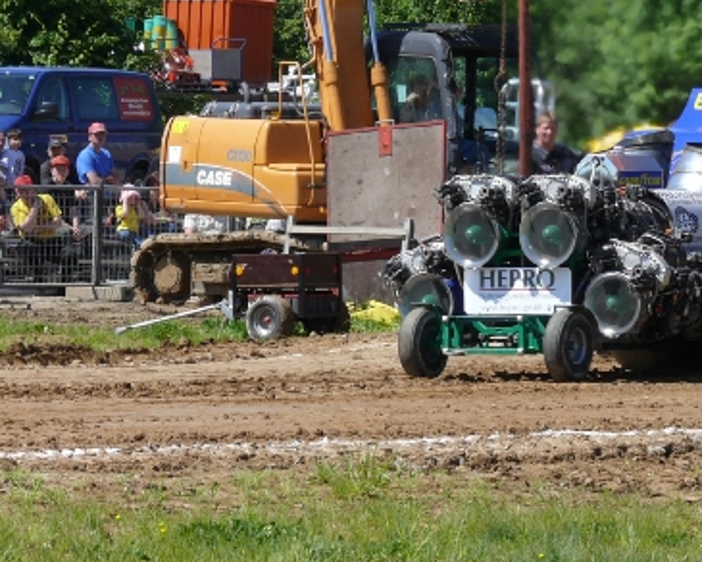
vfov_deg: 4.5
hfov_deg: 5.6
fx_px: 7147
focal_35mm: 344
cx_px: 600
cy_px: 173
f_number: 5.6
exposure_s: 1/400
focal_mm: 34
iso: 100
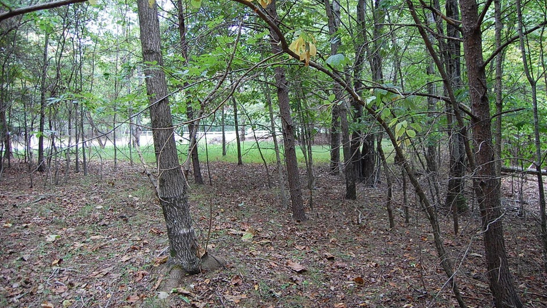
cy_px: 144
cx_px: 280
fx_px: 421
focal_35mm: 29
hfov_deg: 66.0
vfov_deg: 40.2
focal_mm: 18
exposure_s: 1/30
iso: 200
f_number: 3.5
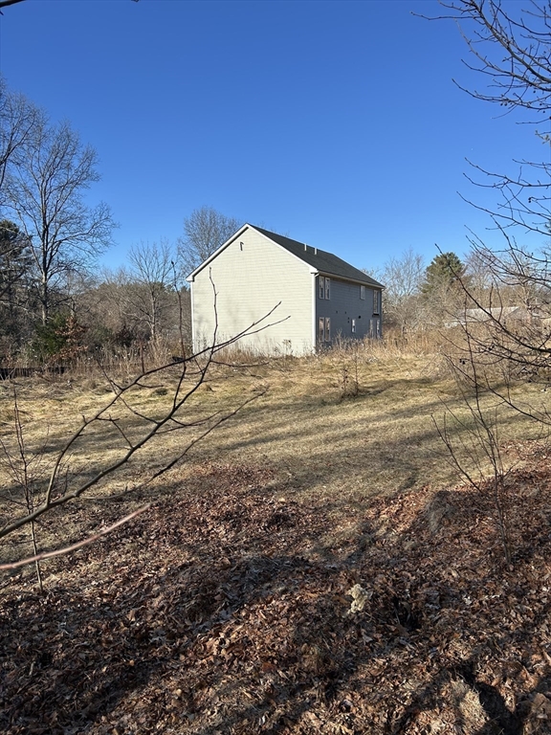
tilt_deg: -7.7
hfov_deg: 53.1
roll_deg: +0.6
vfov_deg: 67.3
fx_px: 552
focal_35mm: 26
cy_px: 368
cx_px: 276
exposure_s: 1/3077
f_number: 1.5
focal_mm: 5.7
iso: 50
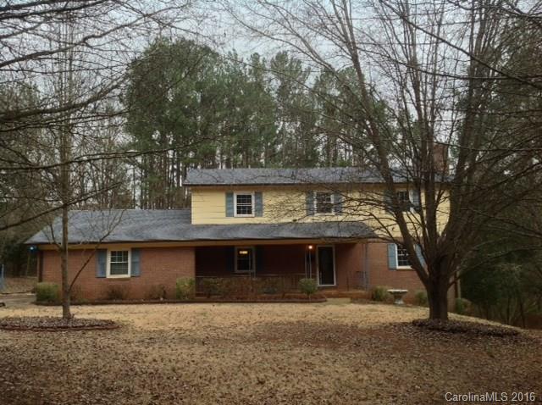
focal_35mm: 35
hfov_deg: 52.7
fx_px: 547
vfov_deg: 40.6
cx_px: 271
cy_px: 202
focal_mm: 4.28
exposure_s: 1/222
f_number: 2.4
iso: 50
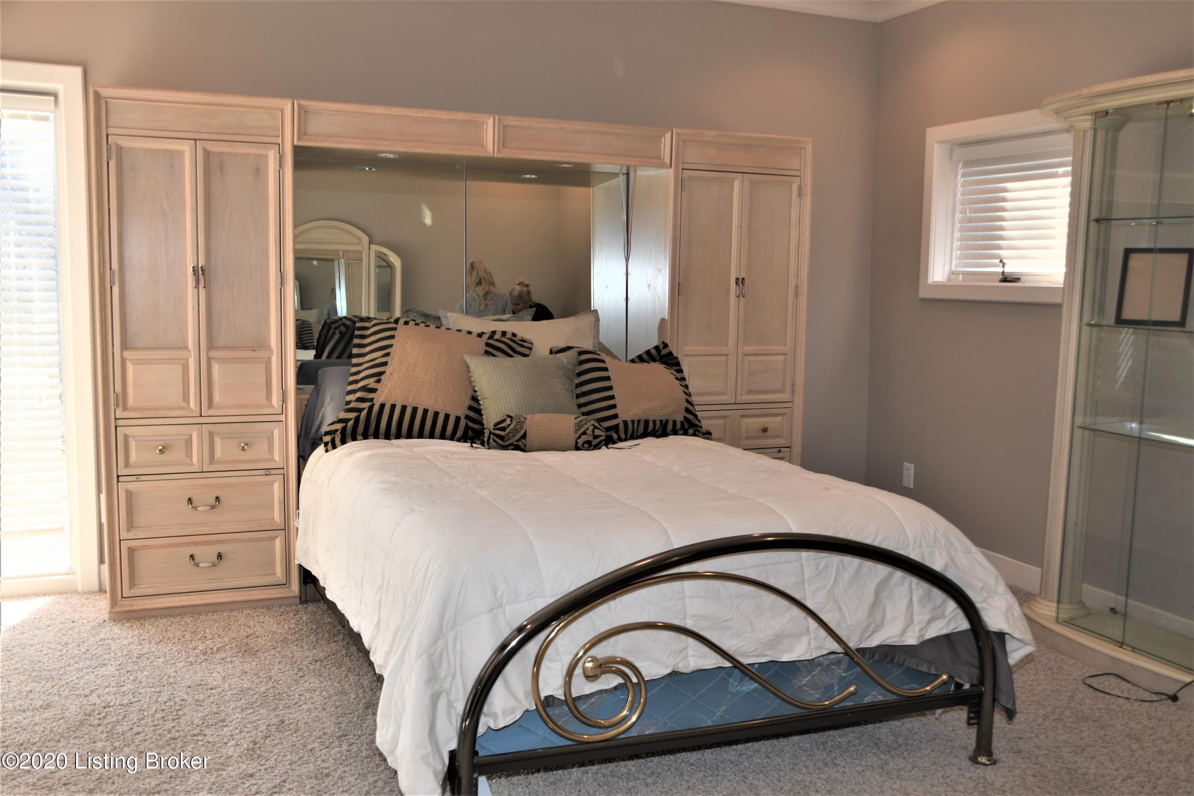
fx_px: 1144
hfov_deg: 55.1
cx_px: 597
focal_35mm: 34
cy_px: 398
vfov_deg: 38.4
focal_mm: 23
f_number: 4.5
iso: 100
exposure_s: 1/60
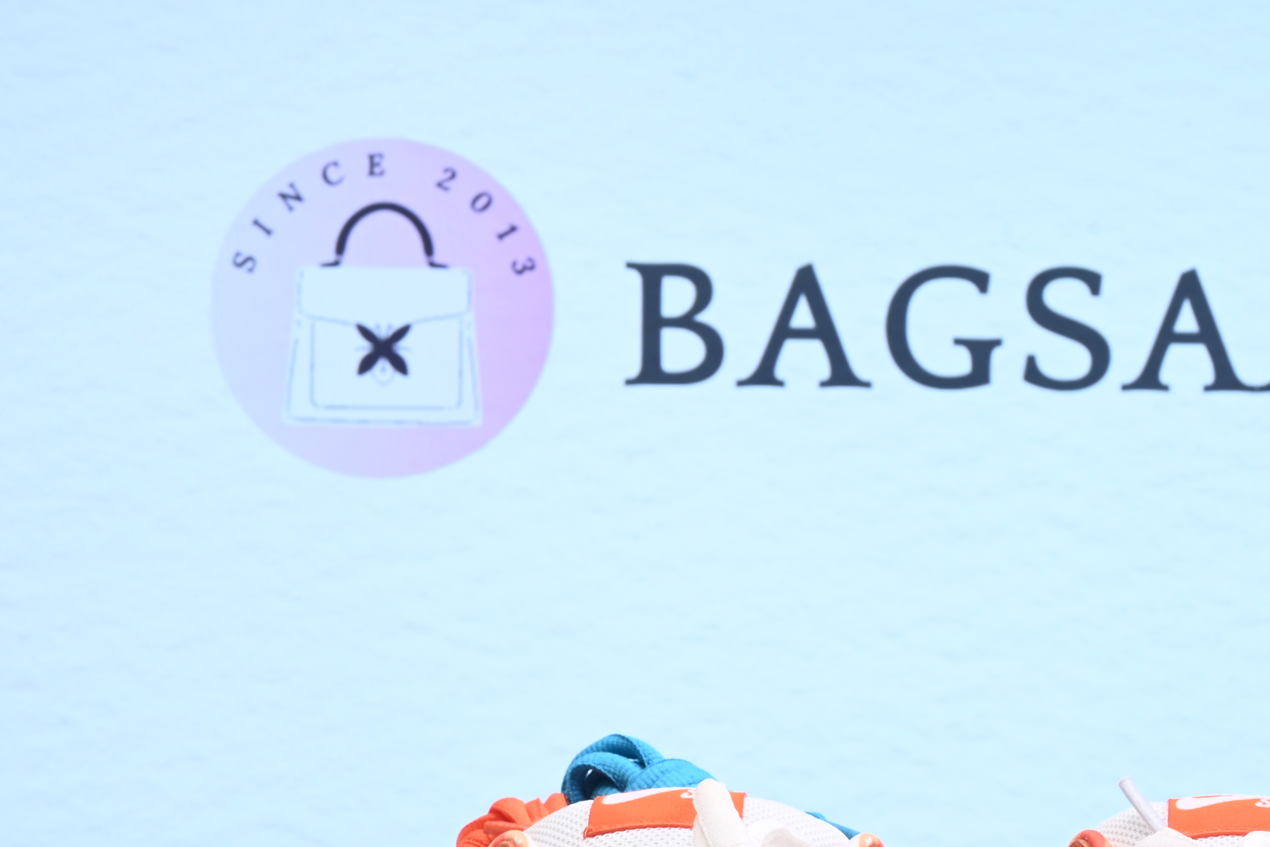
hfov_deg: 23.0
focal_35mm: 88
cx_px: 905
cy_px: 653
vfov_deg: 15.5
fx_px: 3105
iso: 100
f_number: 16
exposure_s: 1/2
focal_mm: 41
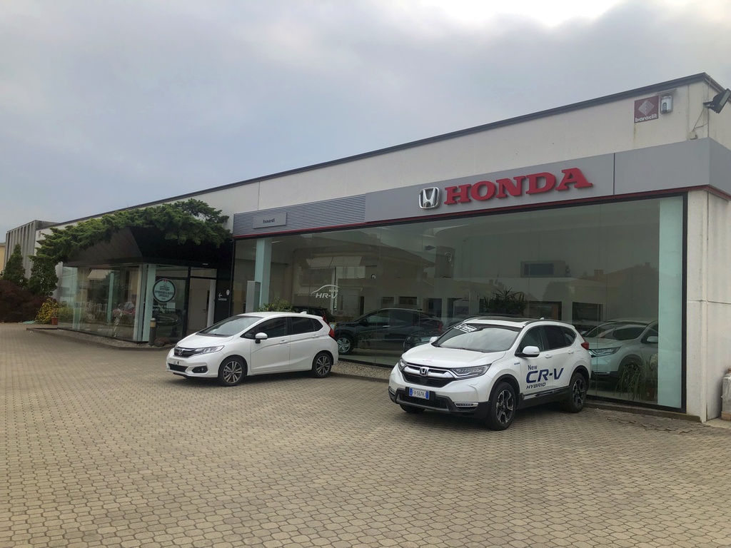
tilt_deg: +3.4
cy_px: 274
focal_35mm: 28
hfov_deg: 63.4
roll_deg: -2.4
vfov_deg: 49.7
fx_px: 591
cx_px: 366
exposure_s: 1/2288
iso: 20
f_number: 1.8
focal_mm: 4
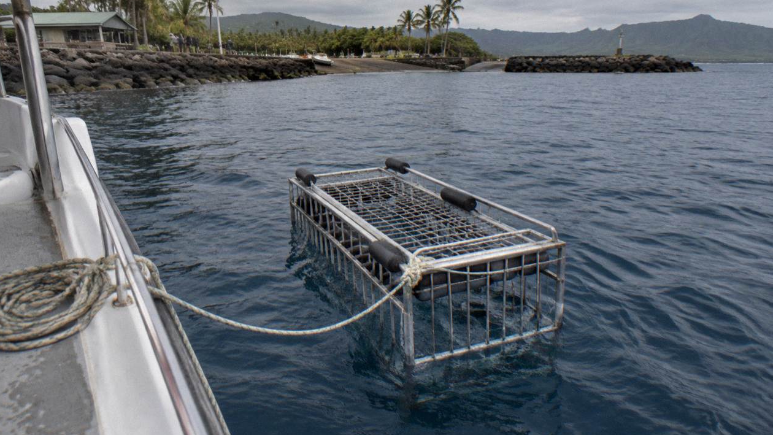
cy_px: 213
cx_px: 385
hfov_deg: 41.3
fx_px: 1025
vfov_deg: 24.0
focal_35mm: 50
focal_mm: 47
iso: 500
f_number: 4.5
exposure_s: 1/1600
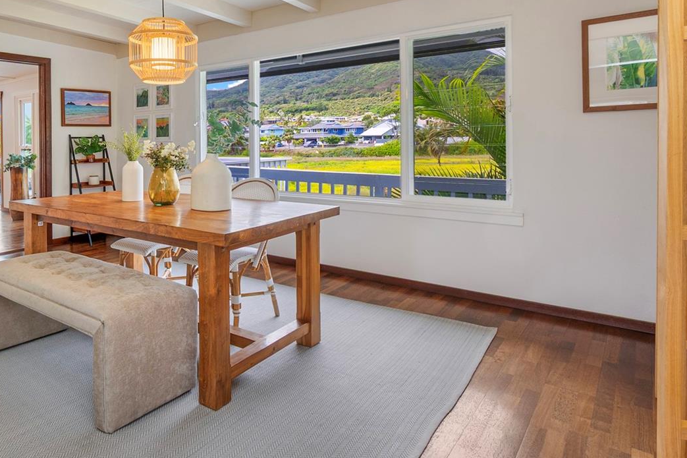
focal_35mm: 23
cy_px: 134
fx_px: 439
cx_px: 250
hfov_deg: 74.6
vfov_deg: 53.4
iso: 250
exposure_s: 1/25
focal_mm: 10
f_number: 8
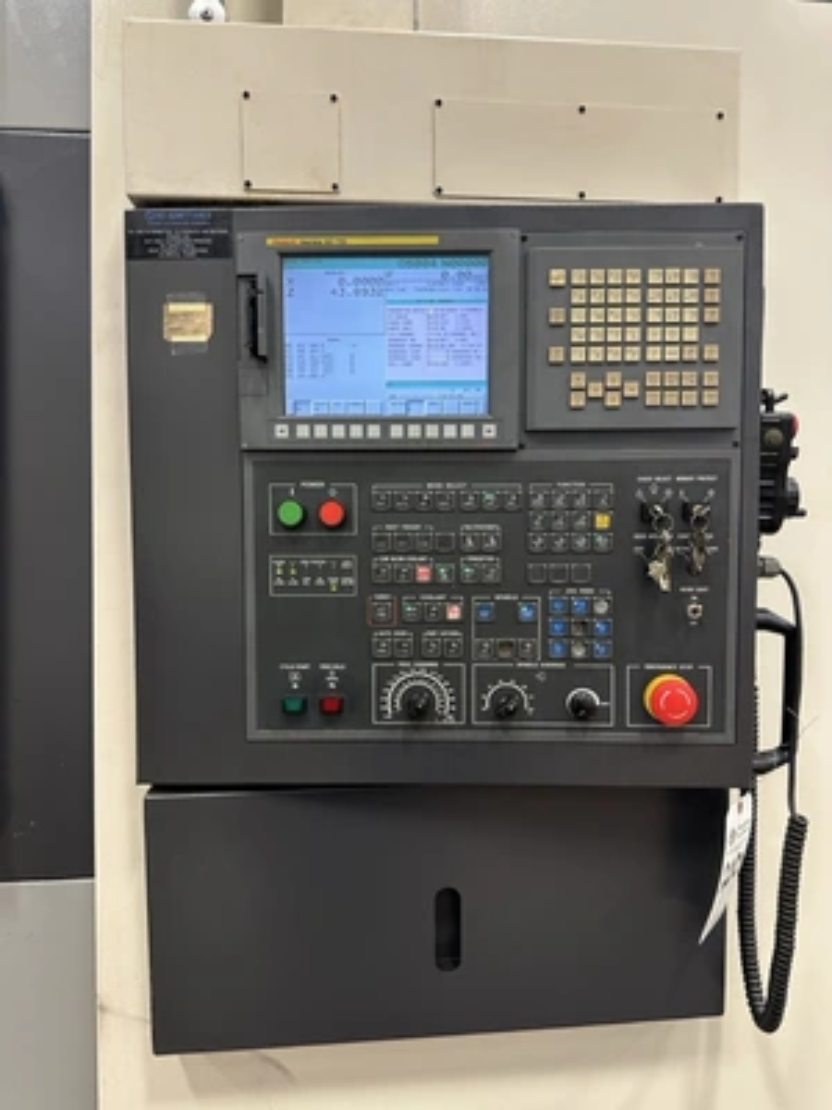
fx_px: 769
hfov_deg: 56.8
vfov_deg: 71.6
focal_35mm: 24
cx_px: 416
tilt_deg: -2.4
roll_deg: -0.9
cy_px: 555
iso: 200
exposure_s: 1/60
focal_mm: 6.86
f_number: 1.78
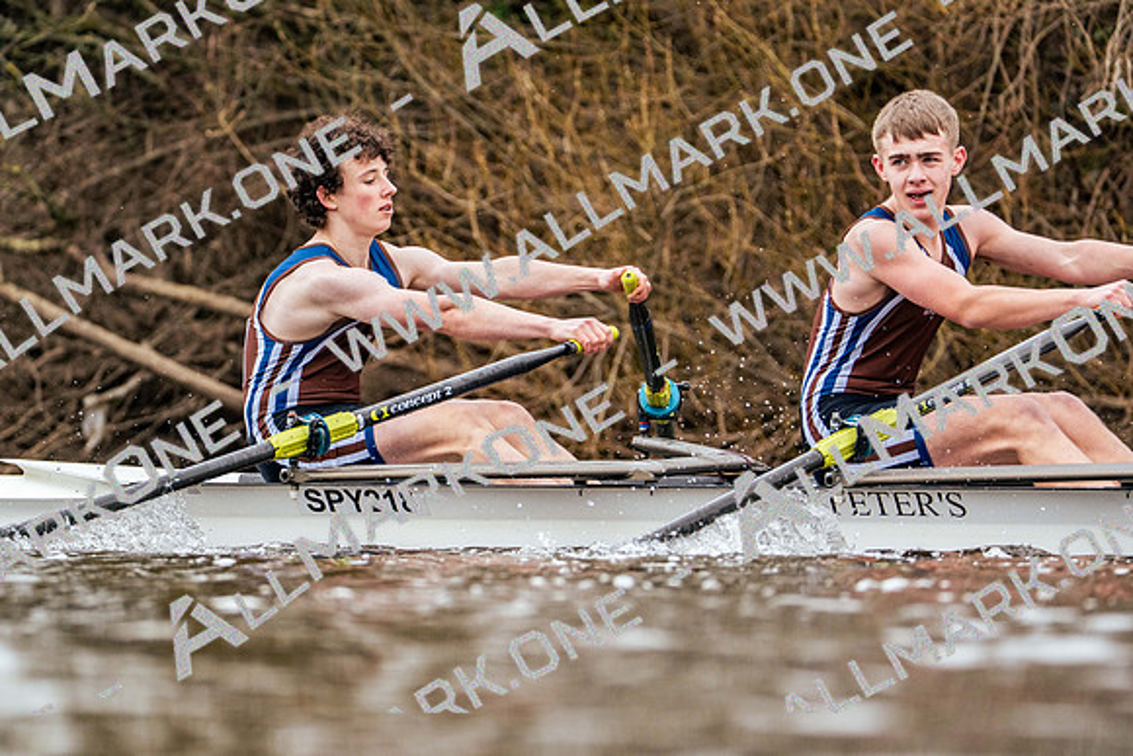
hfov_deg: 5.9
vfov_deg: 4.0
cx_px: 566
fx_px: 10923
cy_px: 378
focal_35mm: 347
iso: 2500
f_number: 6.3
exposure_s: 1/2000
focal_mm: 347
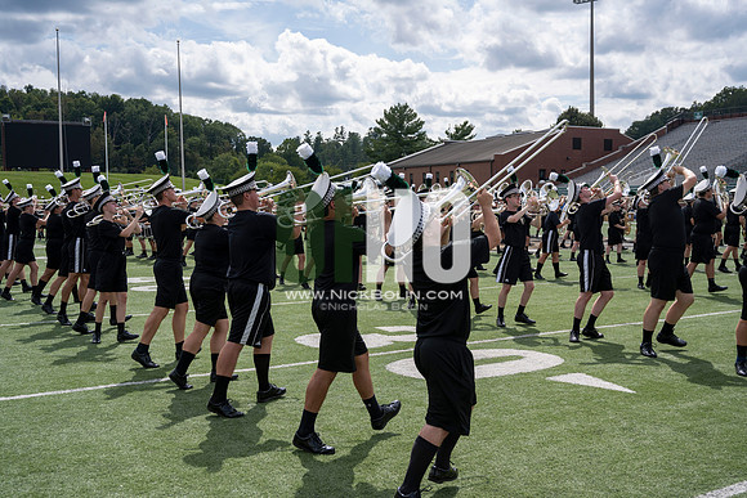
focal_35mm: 39
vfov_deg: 34.2
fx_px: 809
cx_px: 374
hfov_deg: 49.5
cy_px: 249
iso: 200
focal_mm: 39
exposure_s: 1/1600
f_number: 5
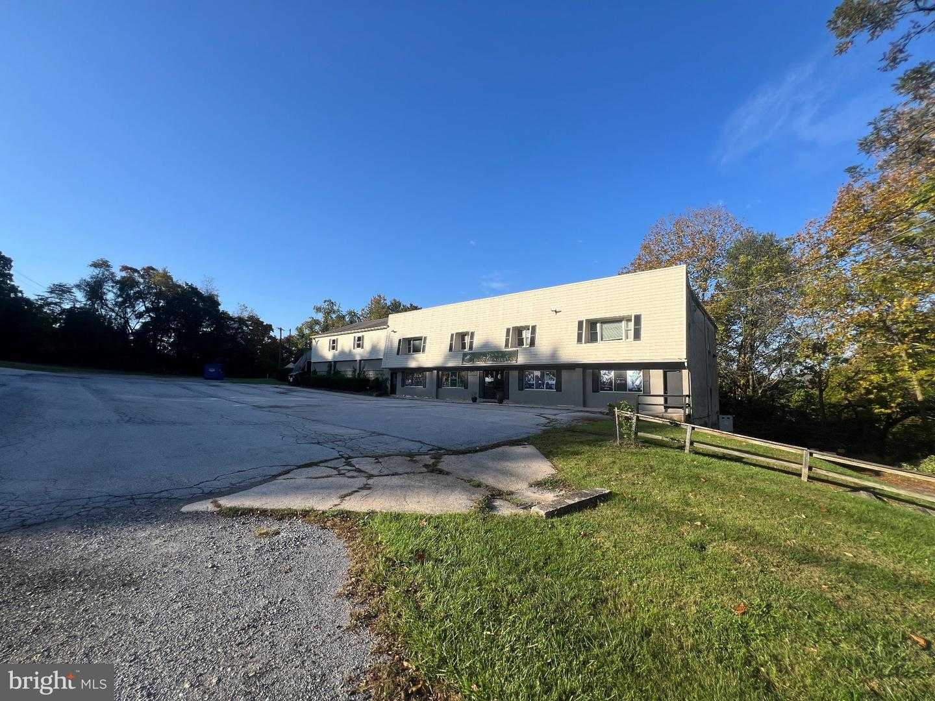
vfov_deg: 89.9
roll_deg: -0.6
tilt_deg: +4.9
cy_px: 350
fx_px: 351
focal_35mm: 13
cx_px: 468
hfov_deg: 106.2
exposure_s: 1/1575
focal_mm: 1.57
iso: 32
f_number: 1.8
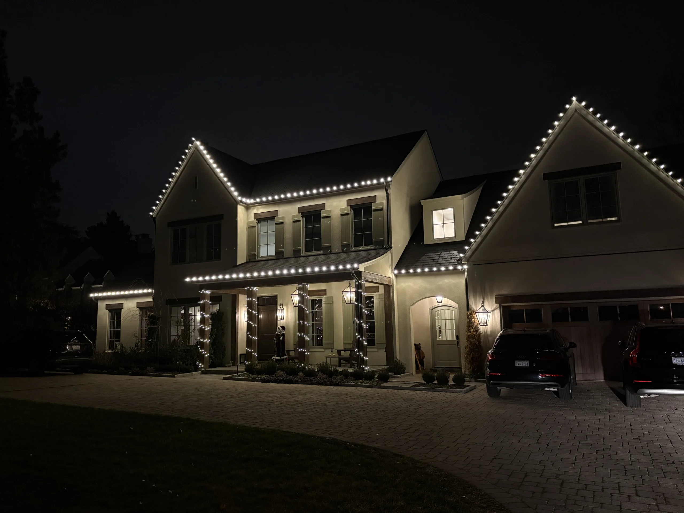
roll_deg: +1.4
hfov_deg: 67.3
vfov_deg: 53.1
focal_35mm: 26
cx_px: 342
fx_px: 514
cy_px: 256
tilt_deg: +8.3
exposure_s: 1/30
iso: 1000
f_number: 1.6
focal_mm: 5.96
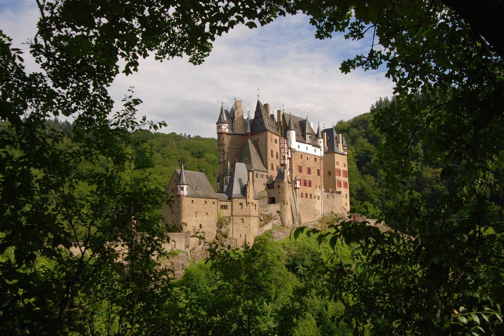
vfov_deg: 36.9
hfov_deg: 53.1
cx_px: 252
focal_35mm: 36
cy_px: 168
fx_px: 504
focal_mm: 24
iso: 200
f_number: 7.1
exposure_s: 1/200
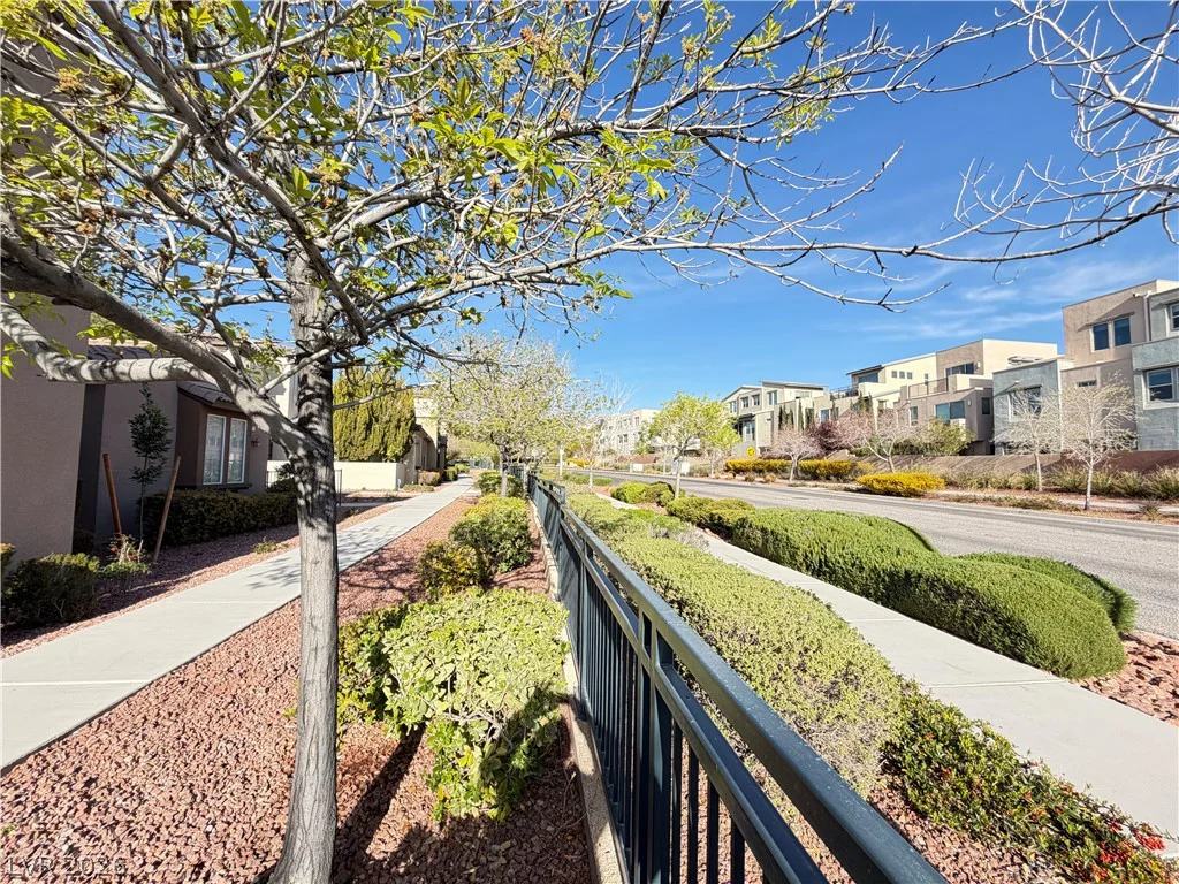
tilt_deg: +2.5
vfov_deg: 85.7
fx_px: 477
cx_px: 590
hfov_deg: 102.1
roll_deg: +0.3
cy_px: 442
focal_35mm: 14
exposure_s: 1/390
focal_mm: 2.22
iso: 50
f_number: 2.2
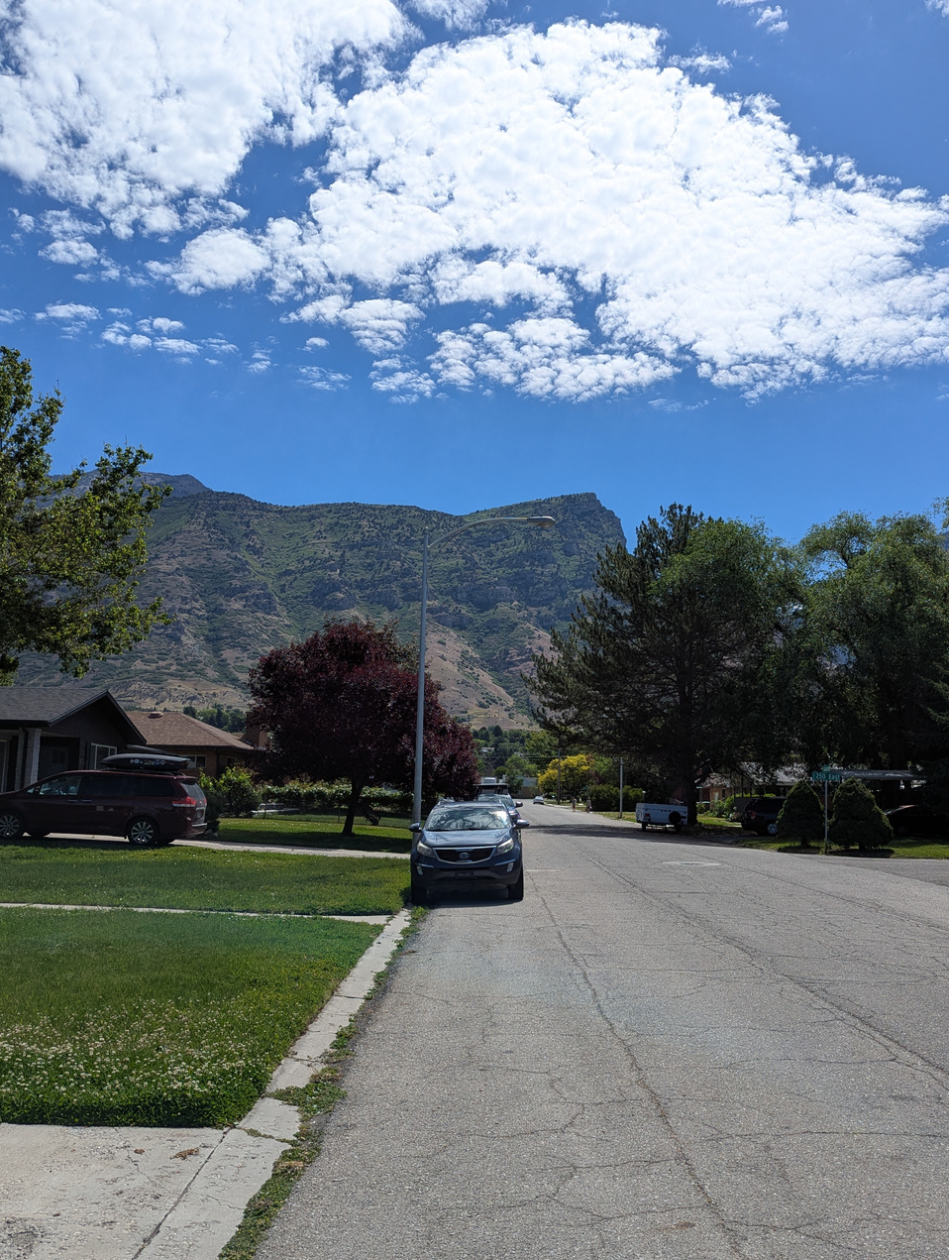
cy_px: 668
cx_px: 519
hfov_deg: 48.3
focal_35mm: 29
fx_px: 1057
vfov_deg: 61.5
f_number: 1.85
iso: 38
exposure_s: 1/3774
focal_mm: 6.81
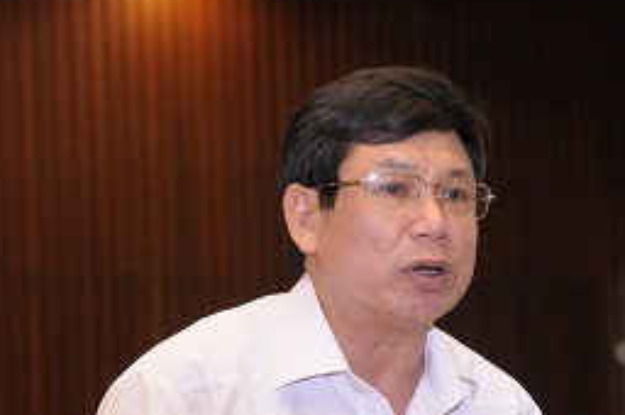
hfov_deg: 17.5
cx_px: 398
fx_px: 2029
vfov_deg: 11.6
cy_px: 388
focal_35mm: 117
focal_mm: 40
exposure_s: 1/80
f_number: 3.5
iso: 1000
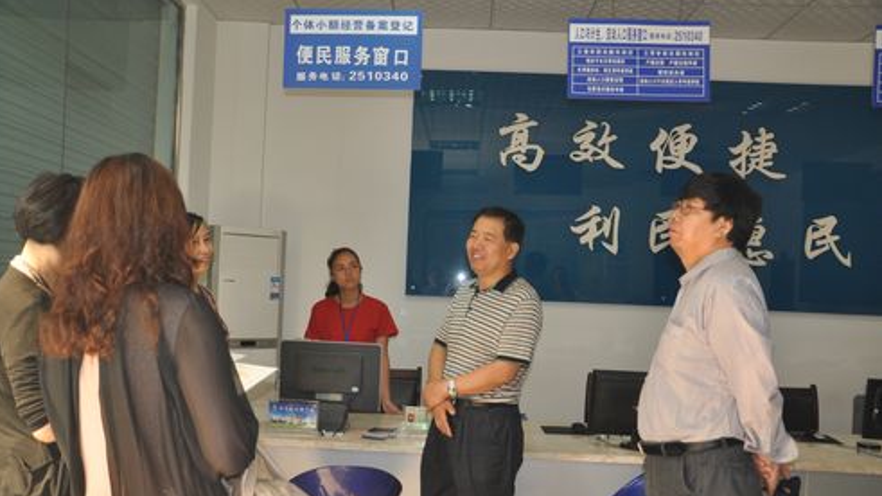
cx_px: 435
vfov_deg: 35.0
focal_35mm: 34
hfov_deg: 58.7
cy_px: 295
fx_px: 784
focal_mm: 21
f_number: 3.8
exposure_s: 1/60
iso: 500
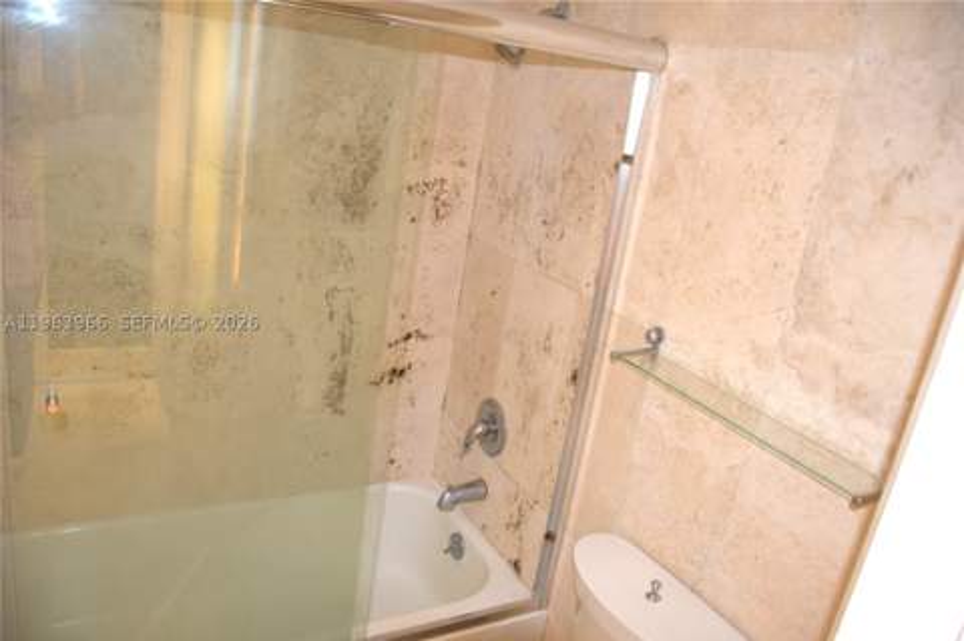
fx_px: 722
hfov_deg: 67.4
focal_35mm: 27
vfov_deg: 47.8
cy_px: 320
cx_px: 482
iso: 500
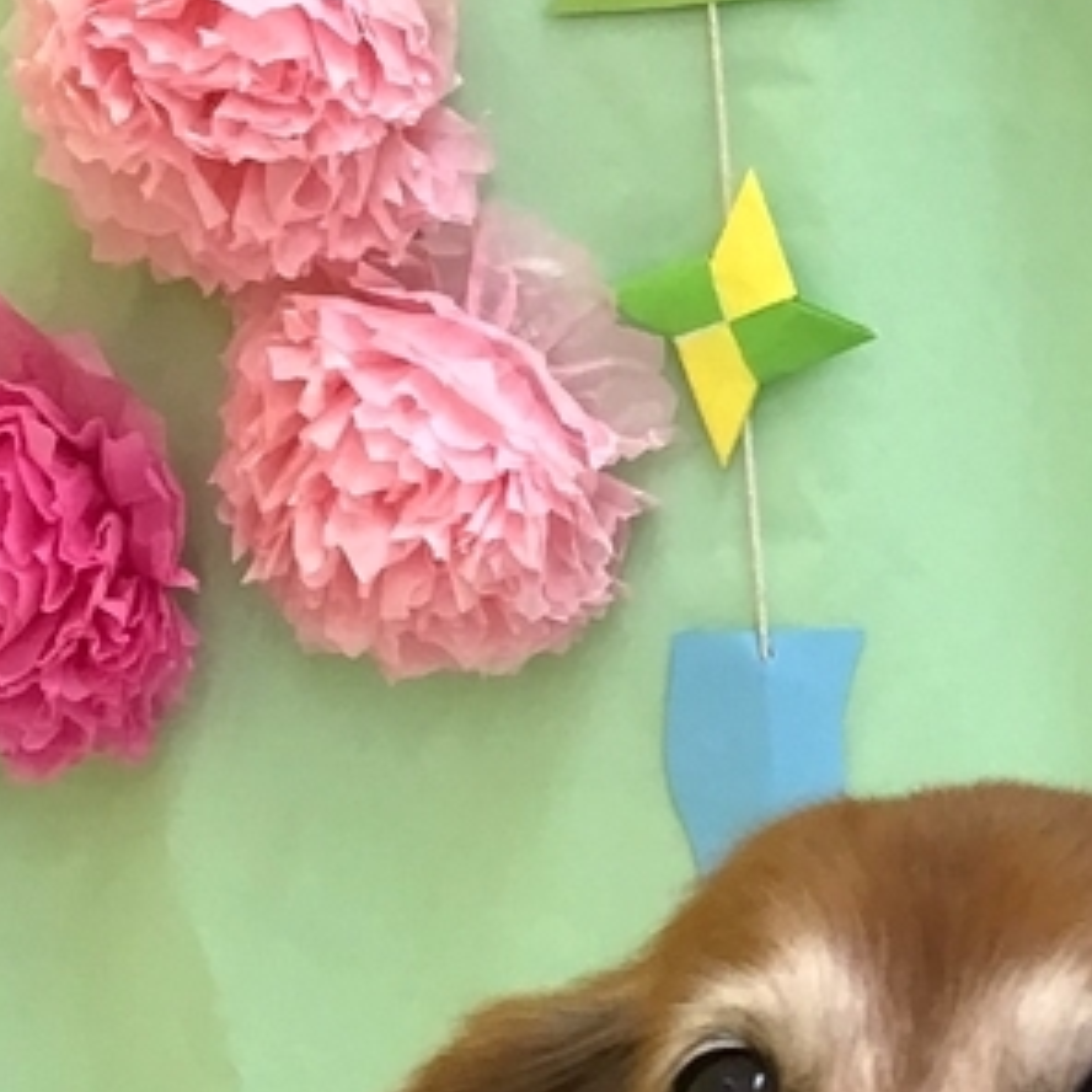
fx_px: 3962
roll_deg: +3.4
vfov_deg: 15.7
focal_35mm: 111
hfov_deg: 15.3
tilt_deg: -8.1
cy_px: 583
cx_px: 1217
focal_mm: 3.3
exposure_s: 1/40
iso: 25
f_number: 2.4
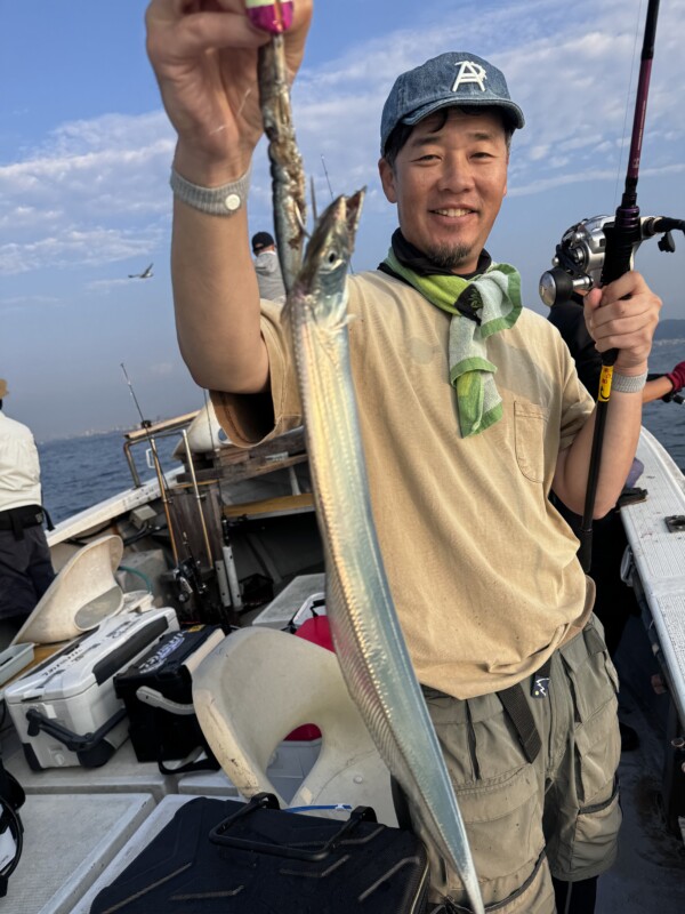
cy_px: 457
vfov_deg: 71.6
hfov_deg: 56.8
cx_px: 342
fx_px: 633
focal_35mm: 24
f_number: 1.78
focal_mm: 6.76
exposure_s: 1/1767
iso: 80
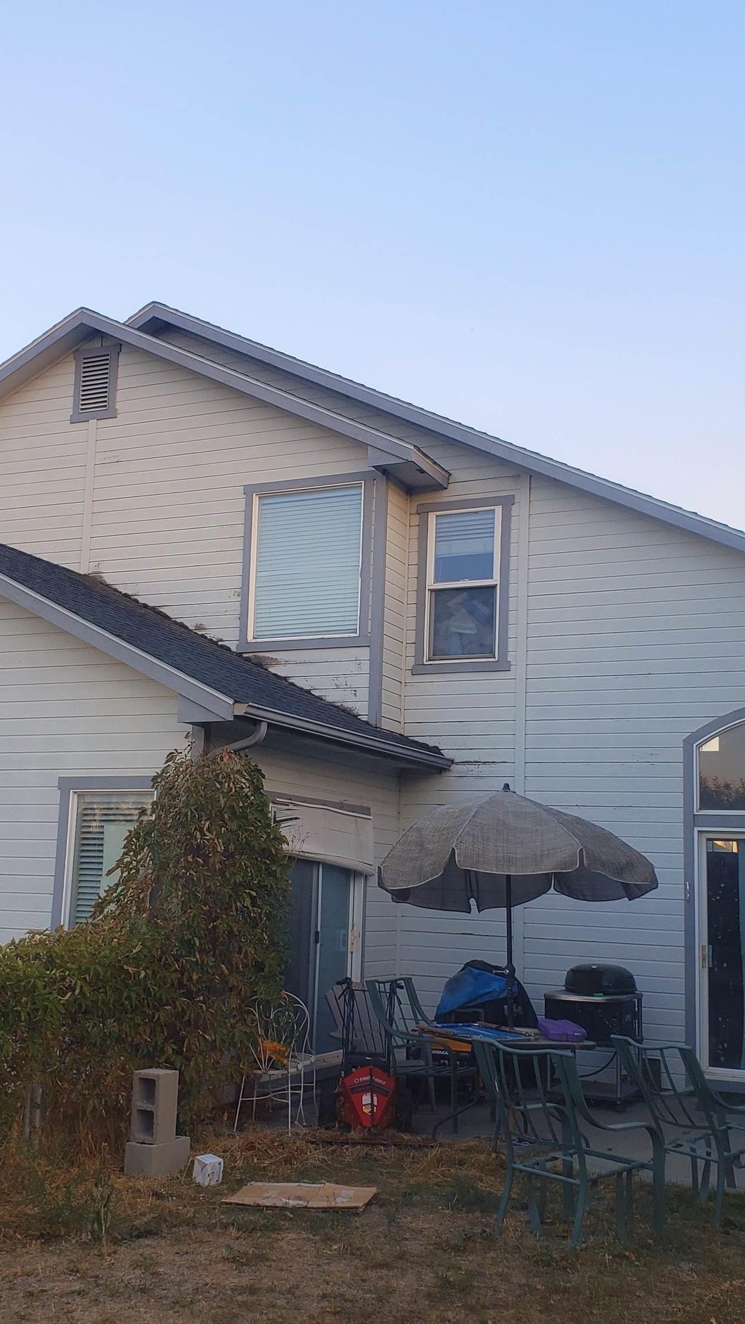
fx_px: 1335
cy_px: 659
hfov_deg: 31.2
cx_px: 355
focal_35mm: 38
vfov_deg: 52.8
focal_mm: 4.3
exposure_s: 1/120
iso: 50
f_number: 2.4
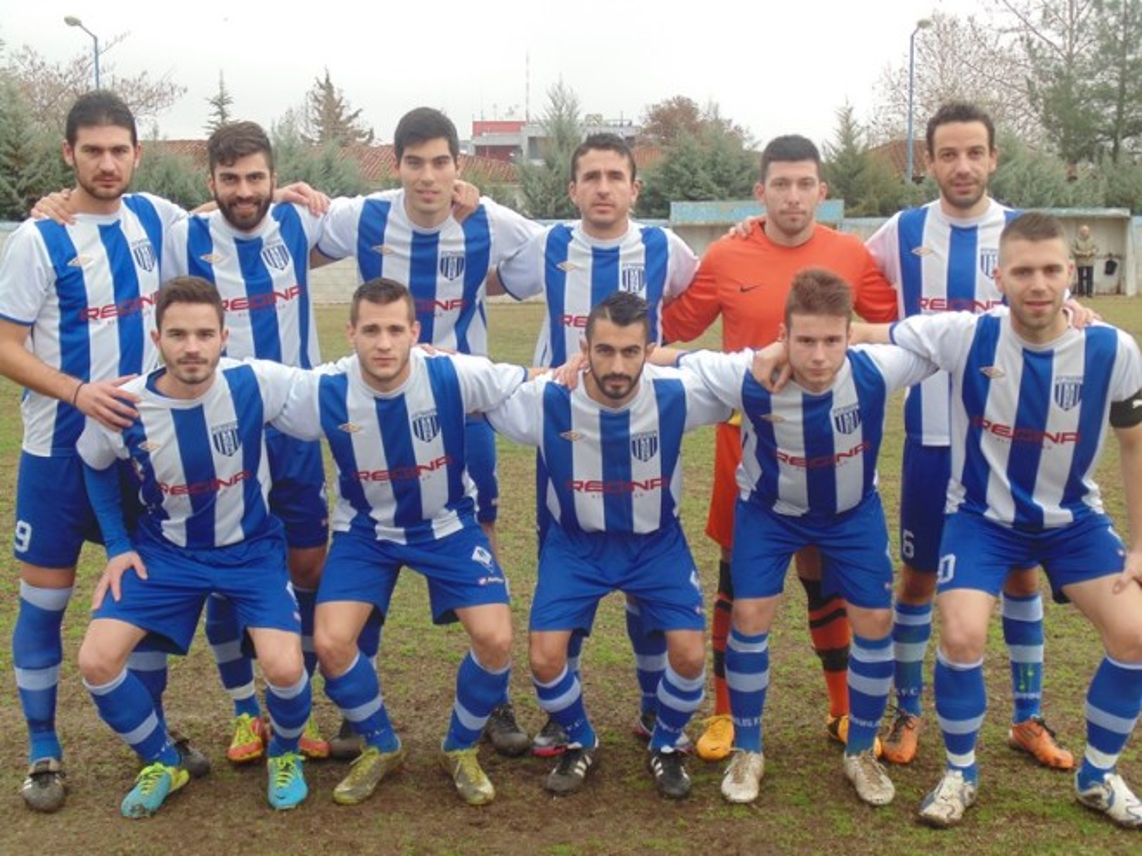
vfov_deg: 27.5
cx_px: 571
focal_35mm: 53
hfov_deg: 36.2
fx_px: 1748
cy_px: 428
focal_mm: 9.5
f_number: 3.9
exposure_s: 1/80
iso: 80
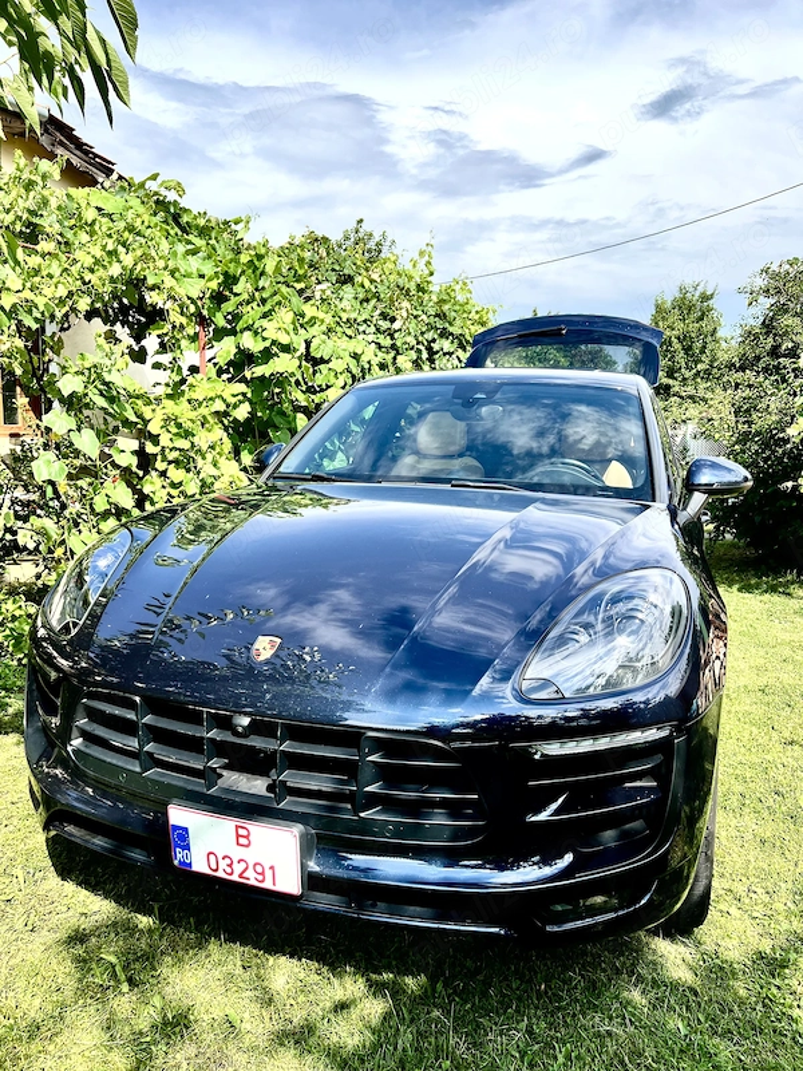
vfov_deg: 67.3
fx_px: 804
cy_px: 536
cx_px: 402
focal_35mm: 26
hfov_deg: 53.1
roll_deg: -0.5
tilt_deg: -6.0
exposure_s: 1/1597
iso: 50
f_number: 1.5
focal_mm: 5.7
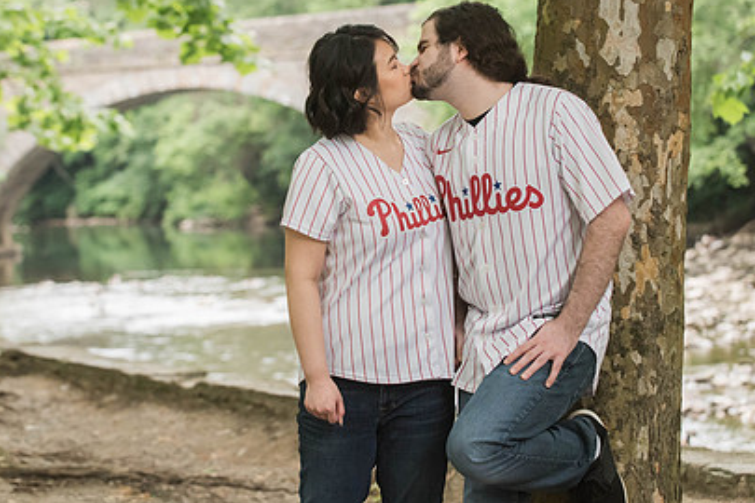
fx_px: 2915
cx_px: 356
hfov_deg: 14.8
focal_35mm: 139
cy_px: 144
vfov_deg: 9.9
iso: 2000
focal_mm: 90
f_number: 4
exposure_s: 1/400
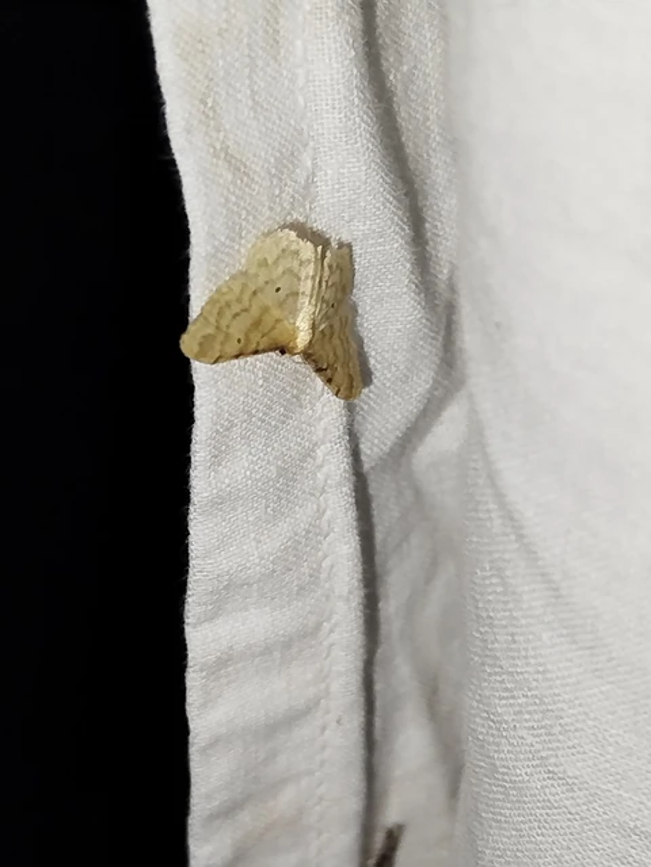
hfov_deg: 17.6
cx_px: 326
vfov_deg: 23.3
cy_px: 434
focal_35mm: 84
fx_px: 2106
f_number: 1.7
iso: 125
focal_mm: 5.31
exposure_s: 1/50
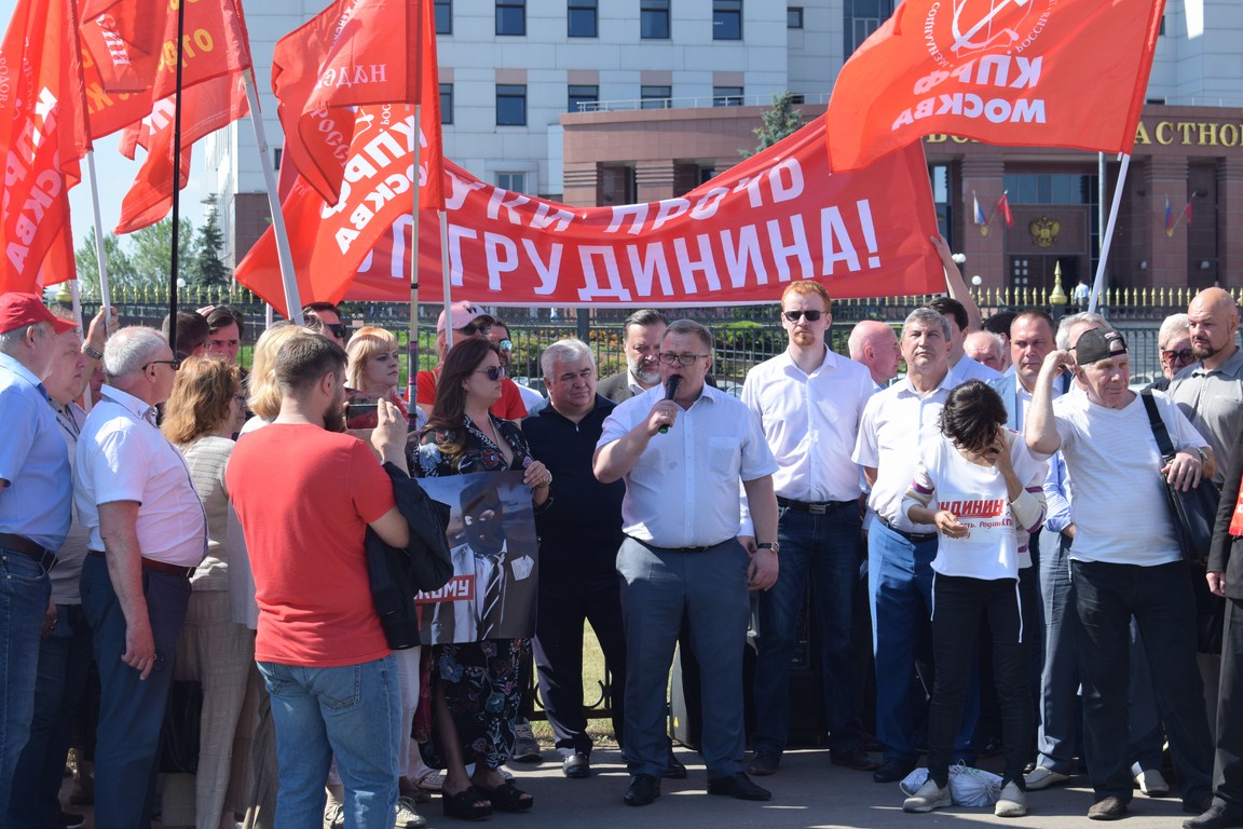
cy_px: 414
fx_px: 2848
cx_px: 622
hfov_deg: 24.6
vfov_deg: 16.6
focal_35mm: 82
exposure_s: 1/320
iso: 200
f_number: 9
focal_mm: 55
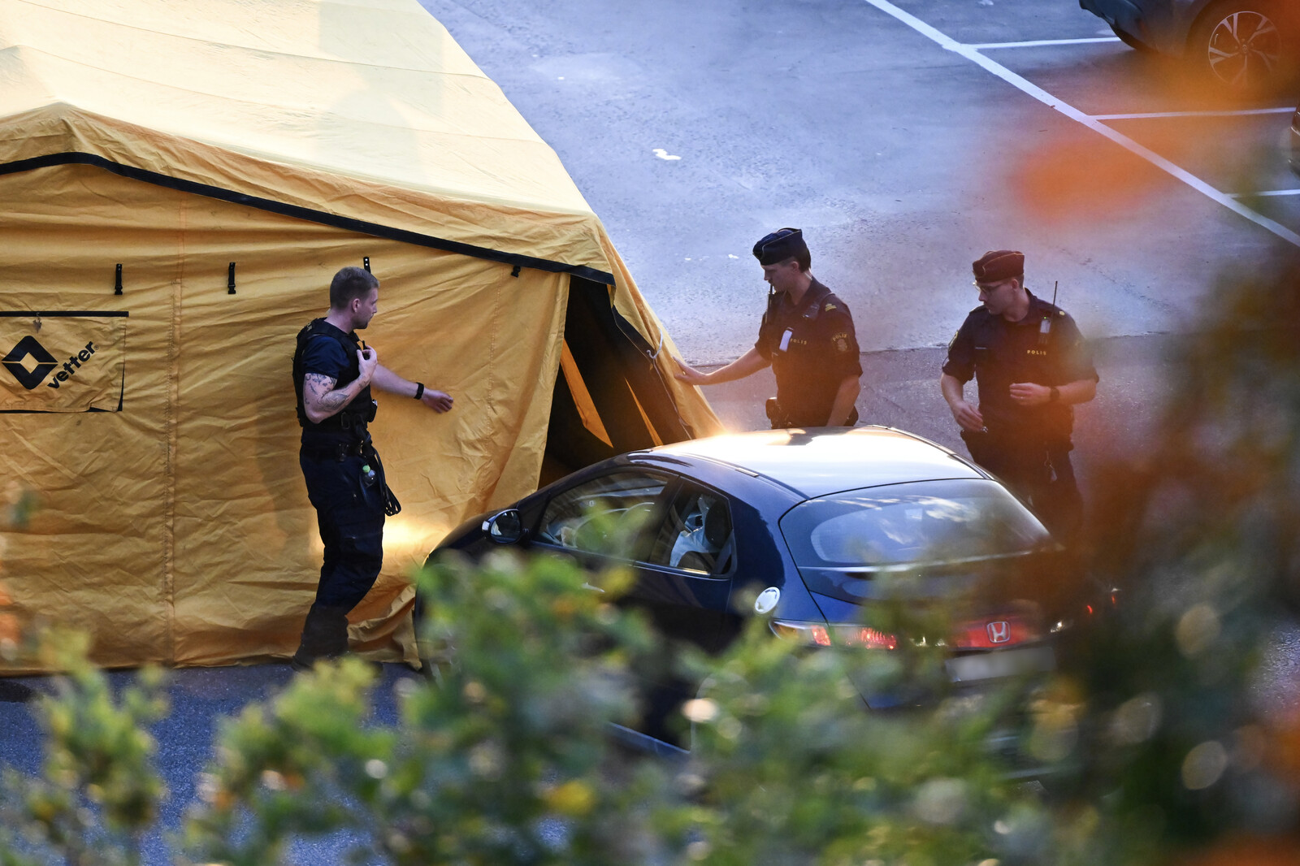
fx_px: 10830
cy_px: 433
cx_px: 650
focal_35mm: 300
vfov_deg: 4.6
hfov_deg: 6.9
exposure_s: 1/2000
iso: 2200
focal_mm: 200
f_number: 2.8
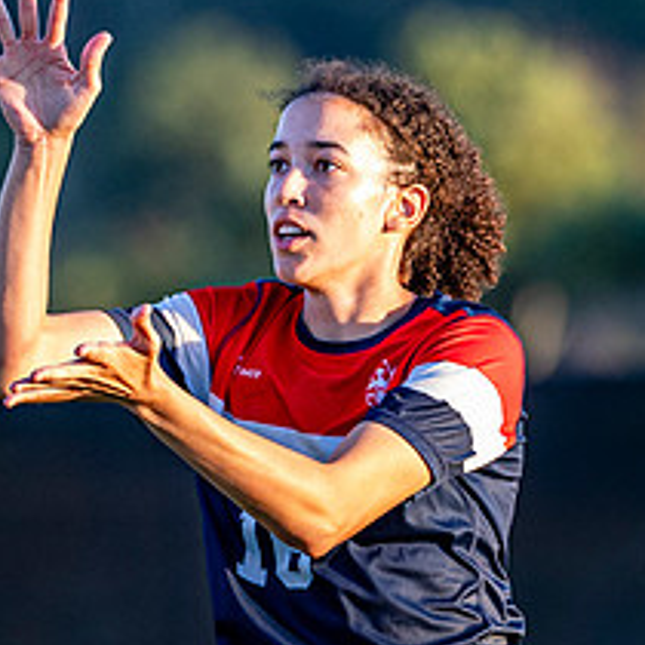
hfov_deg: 2.0
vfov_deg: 2.0
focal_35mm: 895
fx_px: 18867
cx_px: 385
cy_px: 341
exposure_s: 1/1250
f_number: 3.2
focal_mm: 210
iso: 800
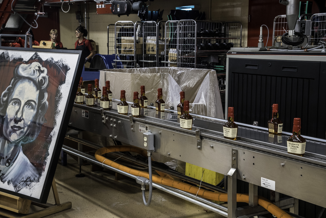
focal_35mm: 58
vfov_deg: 23.4
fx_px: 525
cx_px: 163
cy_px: 109
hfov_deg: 34.5
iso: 3200
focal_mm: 58
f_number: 11
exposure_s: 1/40
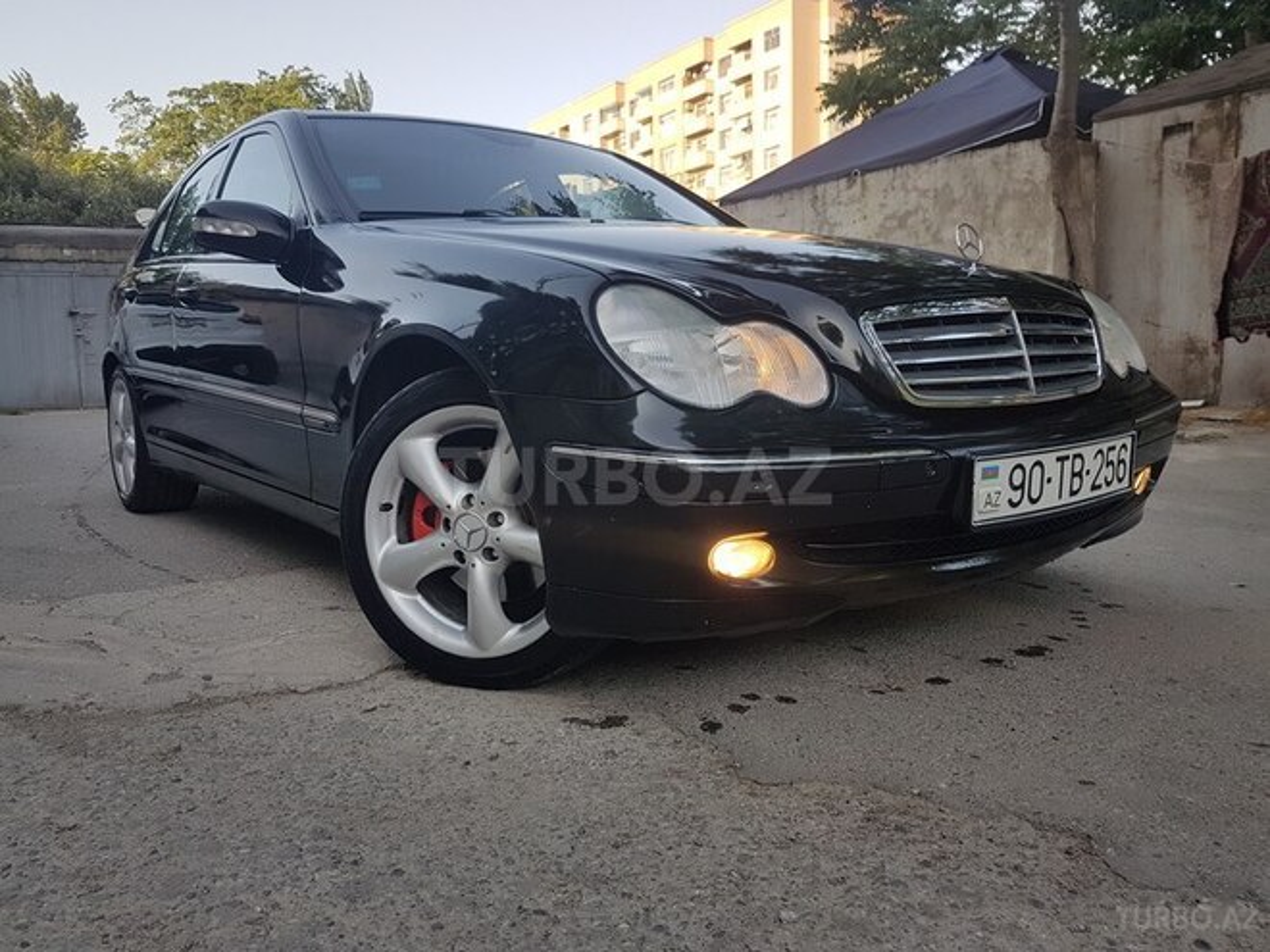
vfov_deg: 53.1
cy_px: 476
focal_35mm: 26
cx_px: 635
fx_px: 954
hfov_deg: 67.3
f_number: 1.7
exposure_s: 1/486
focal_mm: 4.2
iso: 40
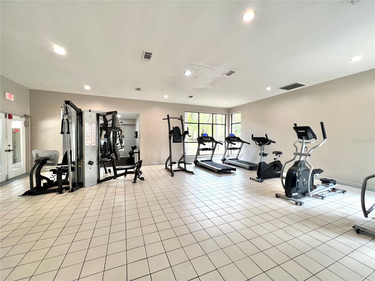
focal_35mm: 13
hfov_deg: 106.2
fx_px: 141
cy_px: 140
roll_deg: +0.0
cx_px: 188
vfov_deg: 89.9
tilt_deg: -1.9
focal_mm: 1.57
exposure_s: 1/120
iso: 125
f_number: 1.8
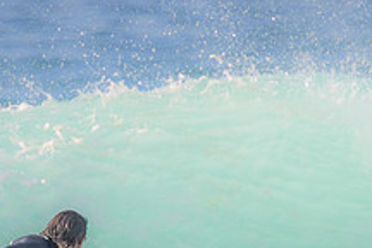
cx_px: 169
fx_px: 22225
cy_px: 287
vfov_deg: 0.6
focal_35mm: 2151
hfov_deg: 1.0
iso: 2000
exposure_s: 1/2000
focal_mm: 800
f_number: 11
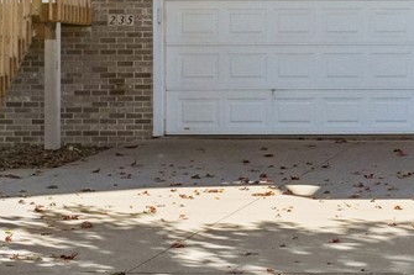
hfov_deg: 12.3
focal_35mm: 157
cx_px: 664
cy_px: -168
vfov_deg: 8.5
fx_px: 1805
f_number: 9
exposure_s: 1/13
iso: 500
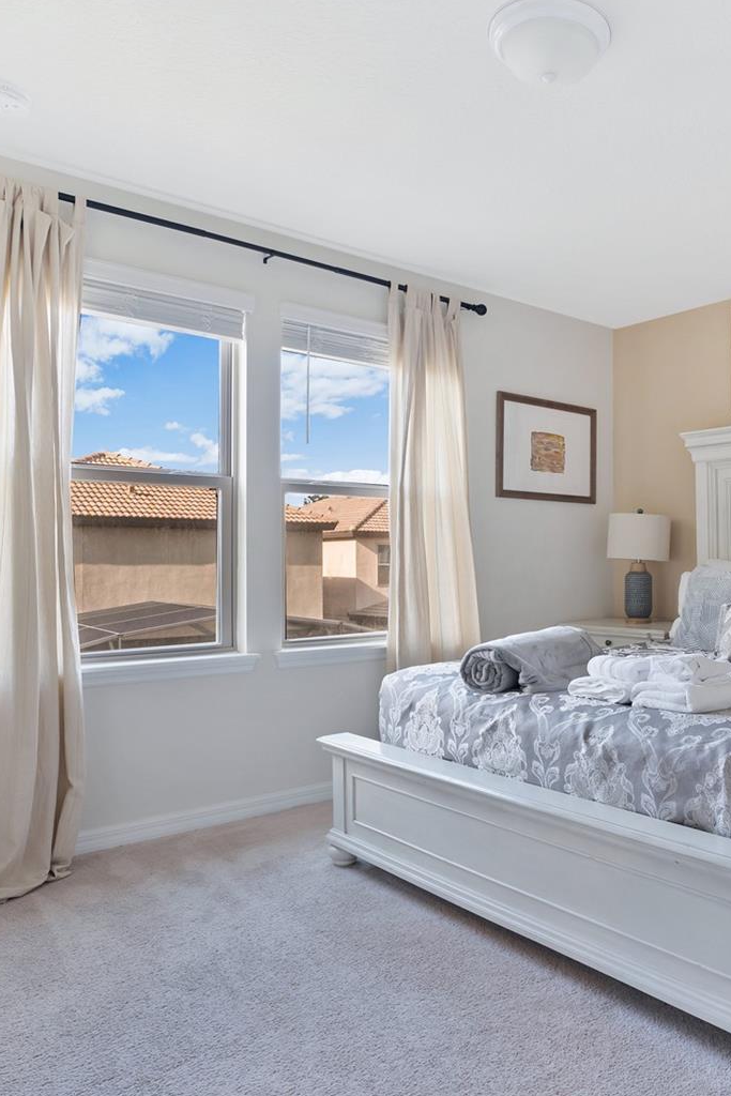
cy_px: 560
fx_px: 761
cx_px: 572
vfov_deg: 71.5
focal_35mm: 25
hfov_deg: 48.7
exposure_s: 1/3
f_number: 7.1
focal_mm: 16
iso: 640
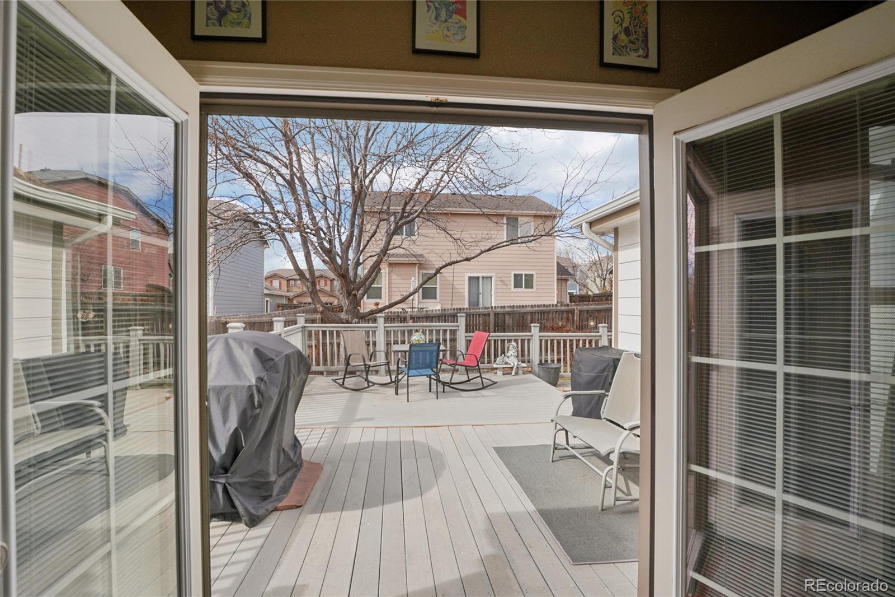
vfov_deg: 72.0
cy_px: 298
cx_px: 448
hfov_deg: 95.0
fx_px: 410
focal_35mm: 16
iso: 100
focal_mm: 11
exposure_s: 1/250
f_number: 8
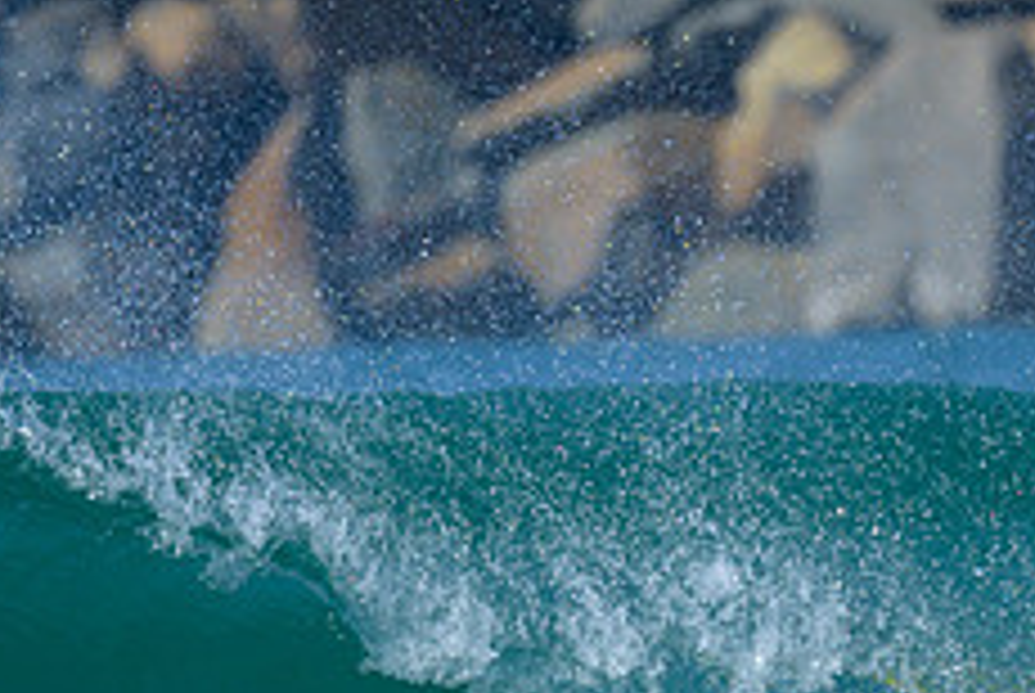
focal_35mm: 2771
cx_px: 740
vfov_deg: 0.5
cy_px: 540
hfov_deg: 0.7
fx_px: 79767
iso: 320
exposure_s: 1/2000
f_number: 6.3
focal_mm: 800
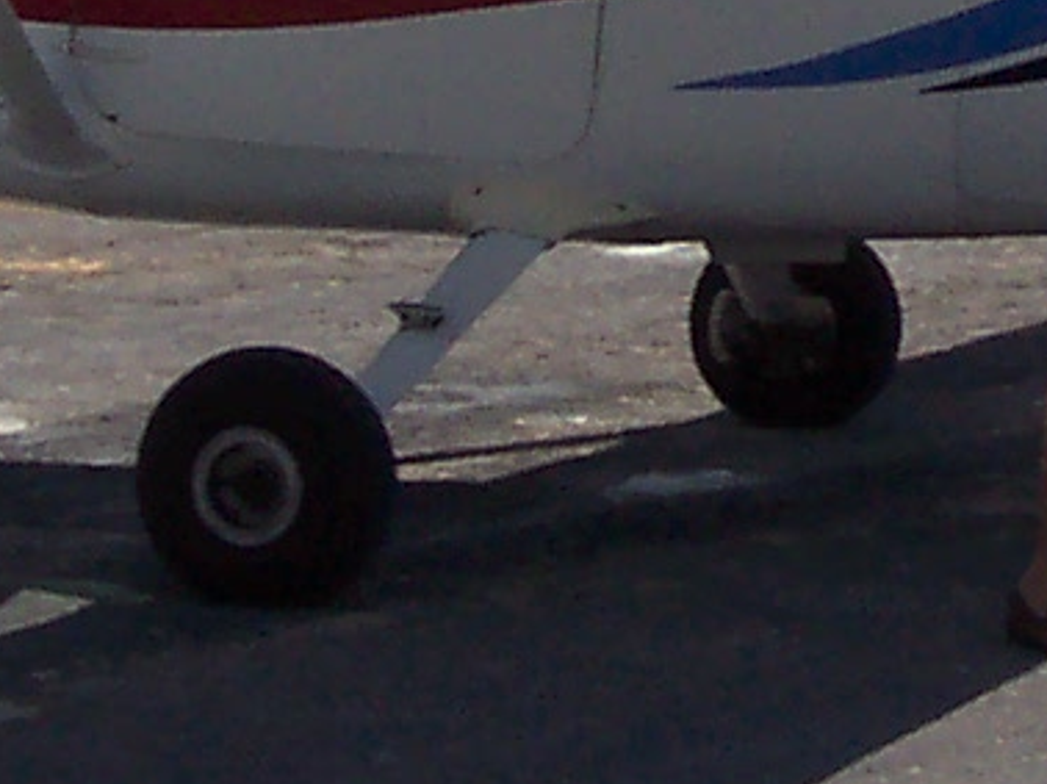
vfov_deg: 6.9
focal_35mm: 209
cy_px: -546
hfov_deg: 9.3
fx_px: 6317
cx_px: 1510
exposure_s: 1/1000
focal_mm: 8
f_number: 4.8
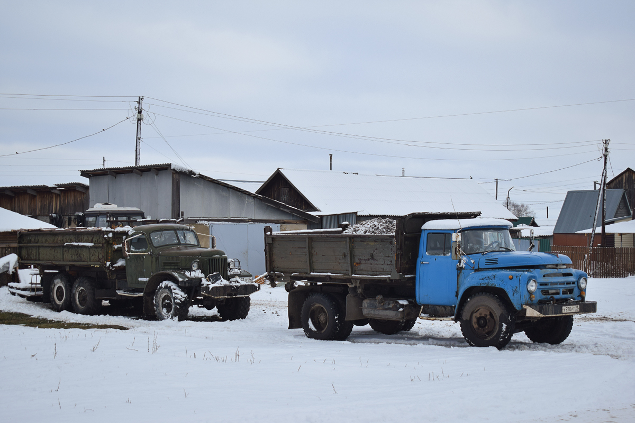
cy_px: 212
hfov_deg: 33.4
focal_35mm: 60
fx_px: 1058
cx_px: 318
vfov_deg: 22.6
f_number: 5.6
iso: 200
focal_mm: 40
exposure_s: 1/500
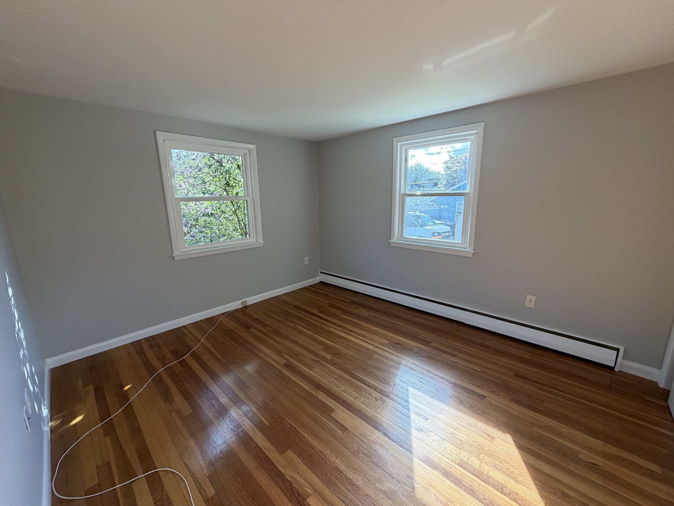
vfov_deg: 85.7
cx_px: 337
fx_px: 273
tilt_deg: -9.8
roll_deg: +2.0
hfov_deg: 102.1
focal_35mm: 14
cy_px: 253
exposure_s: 1/121
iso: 100
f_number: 2.2
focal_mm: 2.22
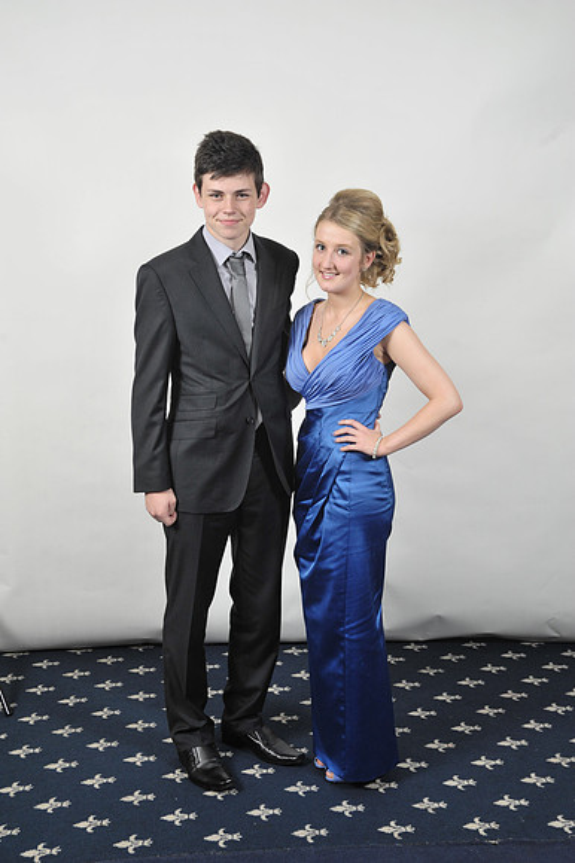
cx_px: 288
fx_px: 1151
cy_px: 432
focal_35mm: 48
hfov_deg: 28.0
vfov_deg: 41.1
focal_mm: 48
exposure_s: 1/160
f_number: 7.1
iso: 1000
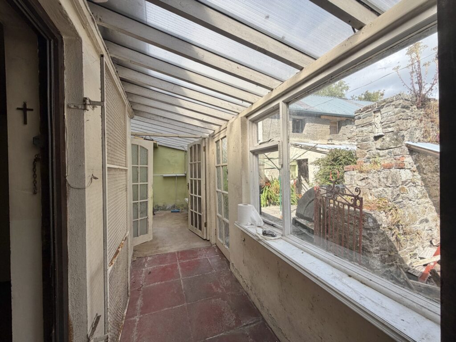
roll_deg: +2.7
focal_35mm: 14
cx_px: 228
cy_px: 171
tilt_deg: +0.0
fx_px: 184
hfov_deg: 102.1
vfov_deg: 85.7
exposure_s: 1/574
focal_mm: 2.22
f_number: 2.2
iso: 40
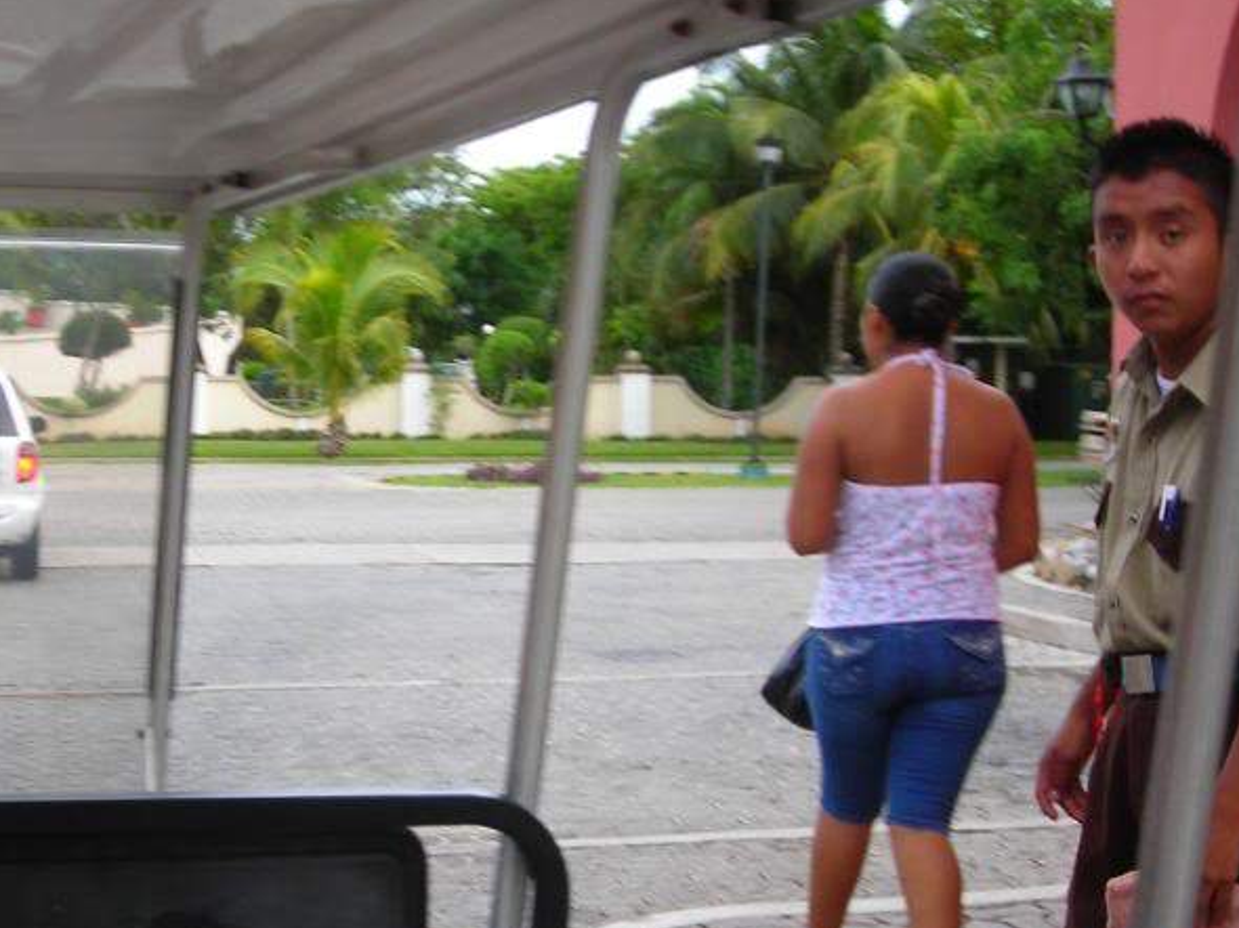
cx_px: 319
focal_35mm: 66
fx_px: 2361
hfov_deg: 29.0
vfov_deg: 22.2
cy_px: 489
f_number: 3.2
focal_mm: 6.3
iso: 50
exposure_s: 1/112
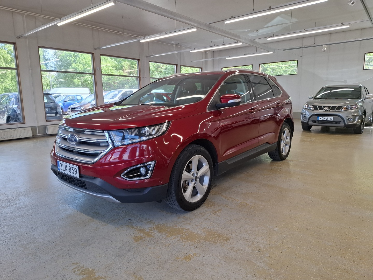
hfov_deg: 73.9
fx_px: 248
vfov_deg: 58.9
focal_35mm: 23
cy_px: 140
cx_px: 186
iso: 50
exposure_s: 1/168
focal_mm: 5.54
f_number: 1.8
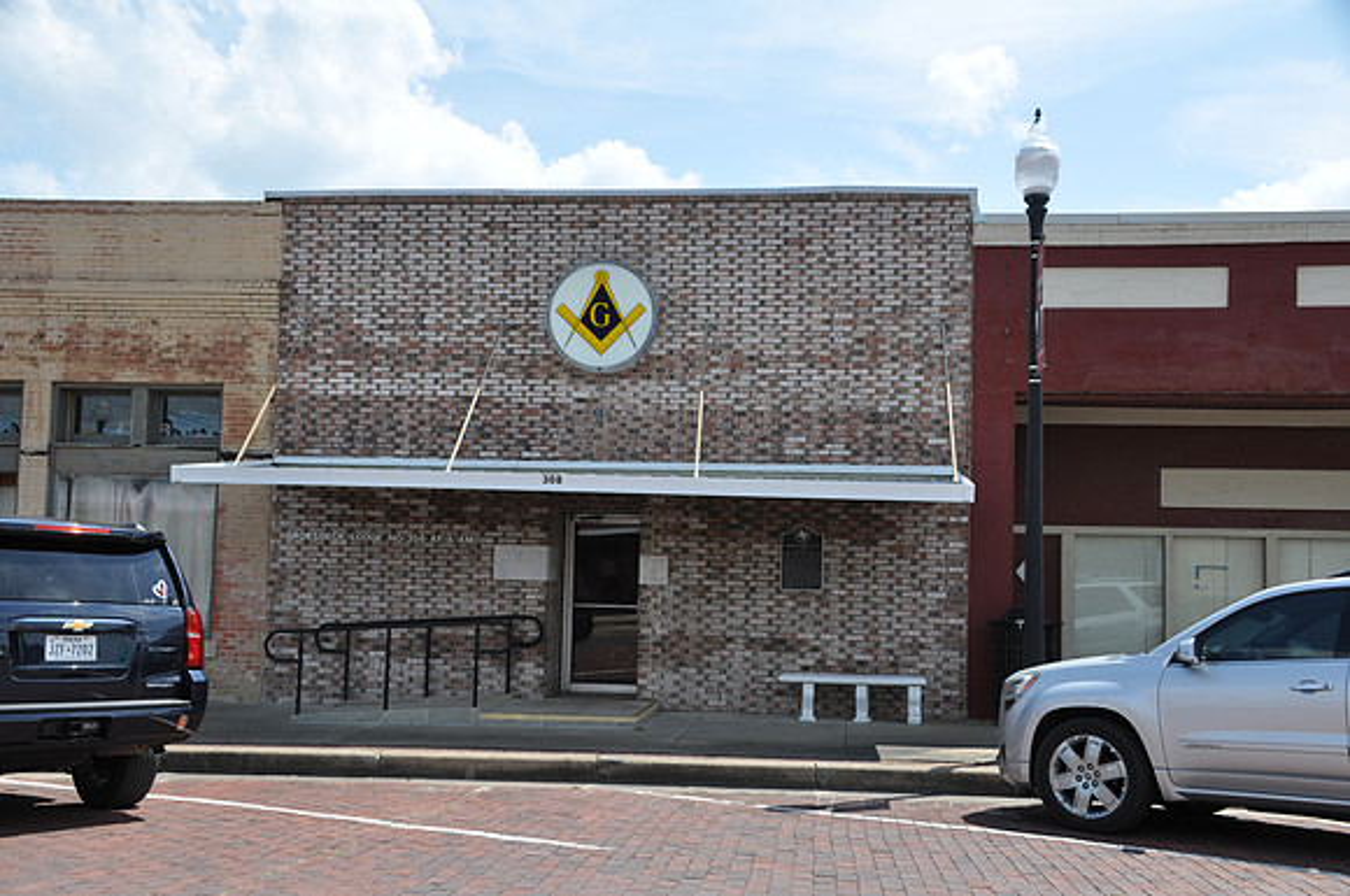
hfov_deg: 49.6
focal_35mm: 39
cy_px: 448
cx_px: 675
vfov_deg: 34.1
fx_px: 1460
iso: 200
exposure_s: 1/250
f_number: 8
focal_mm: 26
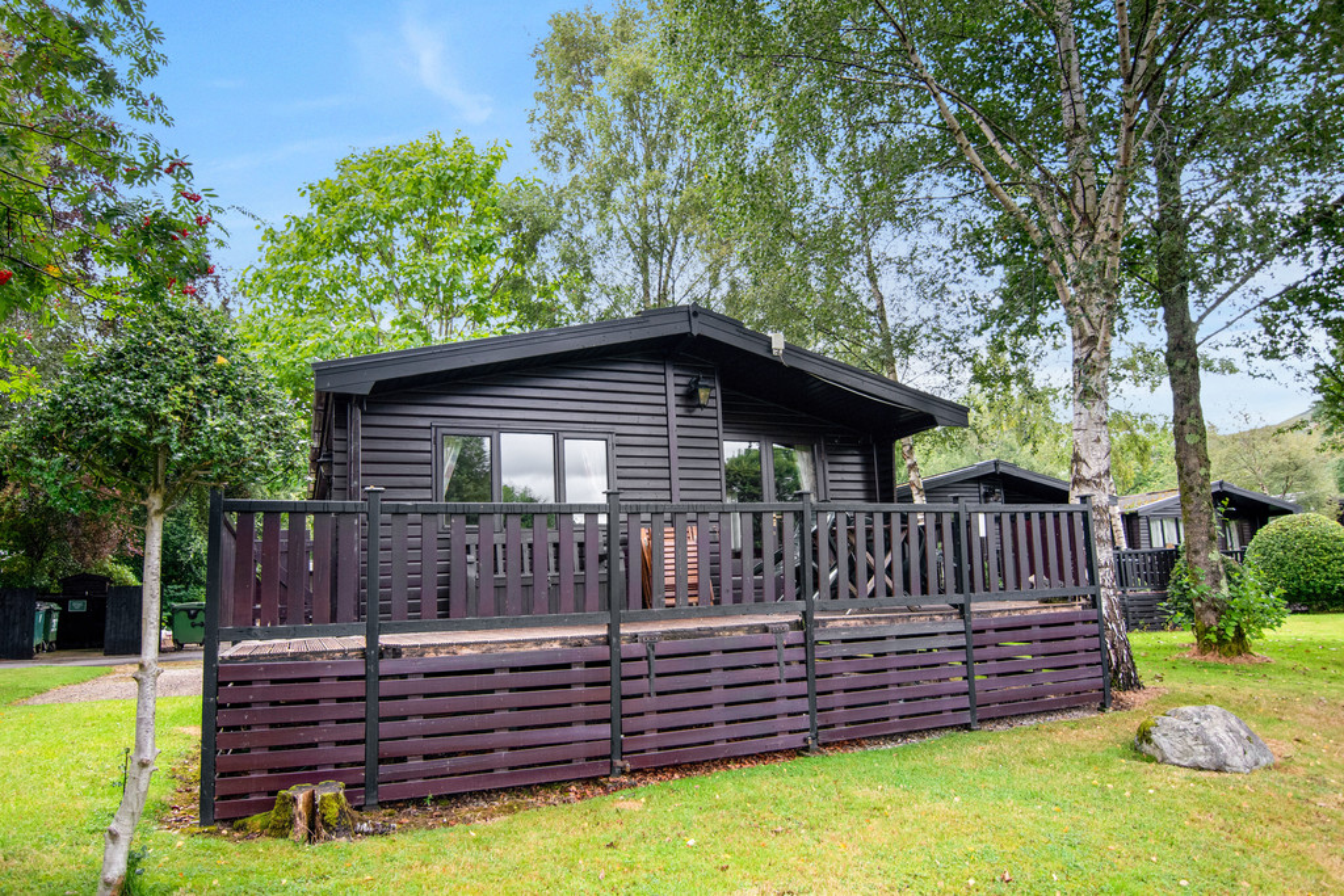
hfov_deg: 81.2
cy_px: 448
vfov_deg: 59.5
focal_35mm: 21
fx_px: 784
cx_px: 672
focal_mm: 14
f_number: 2.8
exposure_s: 1/400
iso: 400
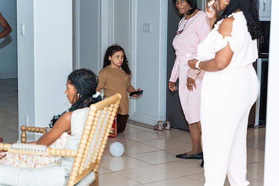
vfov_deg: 18.4
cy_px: 93
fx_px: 574
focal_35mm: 74
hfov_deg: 27.3
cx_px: 140
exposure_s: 1/250
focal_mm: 74
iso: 800
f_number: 3.5
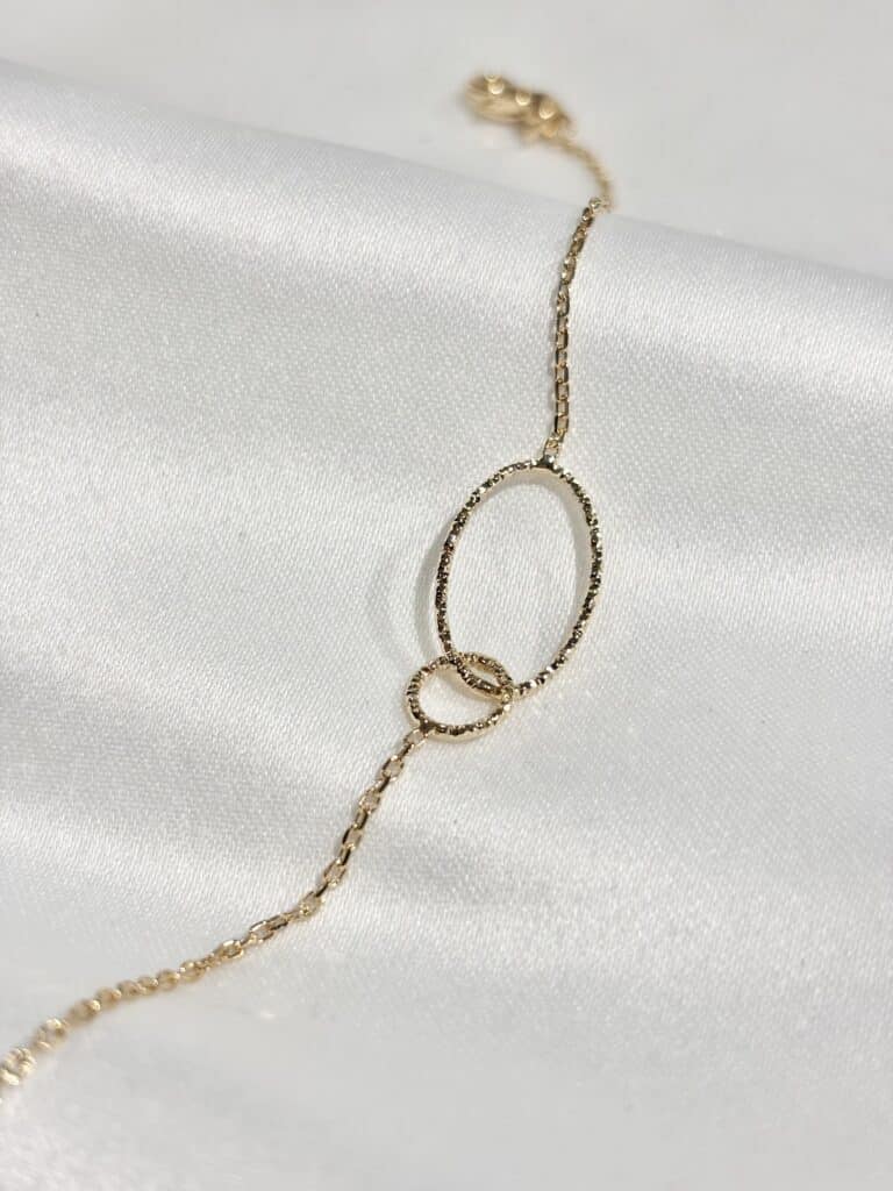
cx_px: 446
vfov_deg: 36.8
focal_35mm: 52
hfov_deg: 28.0
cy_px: 596
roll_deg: +6.2
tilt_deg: -34.8
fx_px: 1789
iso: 32
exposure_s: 1/324
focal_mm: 5.96
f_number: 1.6
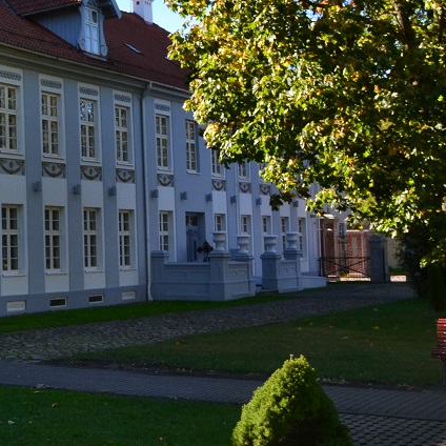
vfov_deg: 26.3
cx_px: -167
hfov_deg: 22.9
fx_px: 947
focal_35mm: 65
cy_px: 149
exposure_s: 1/200
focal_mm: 18
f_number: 10
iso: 400
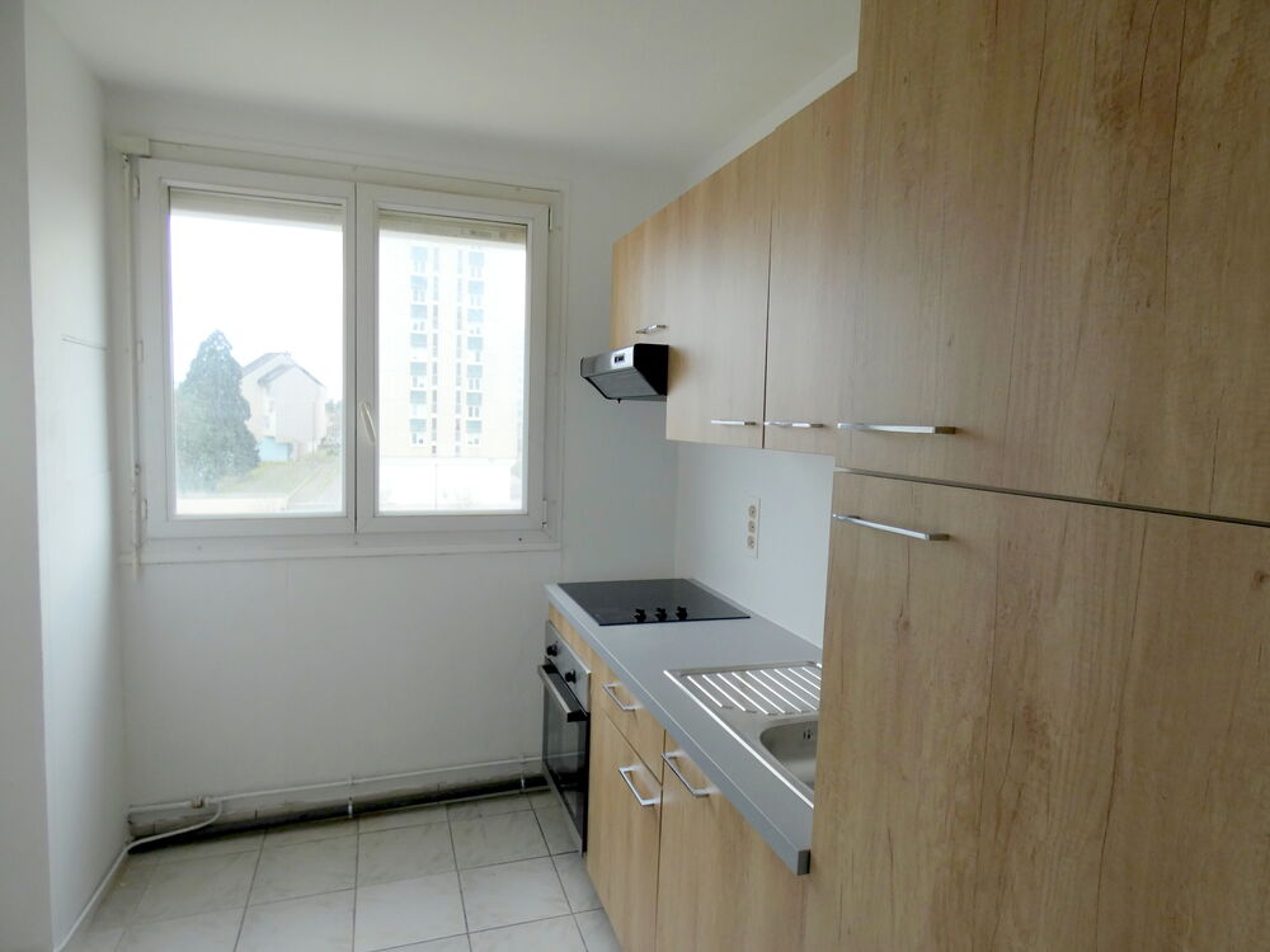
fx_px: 734
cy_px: 476
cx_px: 635
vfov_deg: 66.0
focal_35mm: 20
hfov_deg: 81.7
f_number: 2.8
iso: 80
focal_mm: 3.6
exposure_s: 1/80
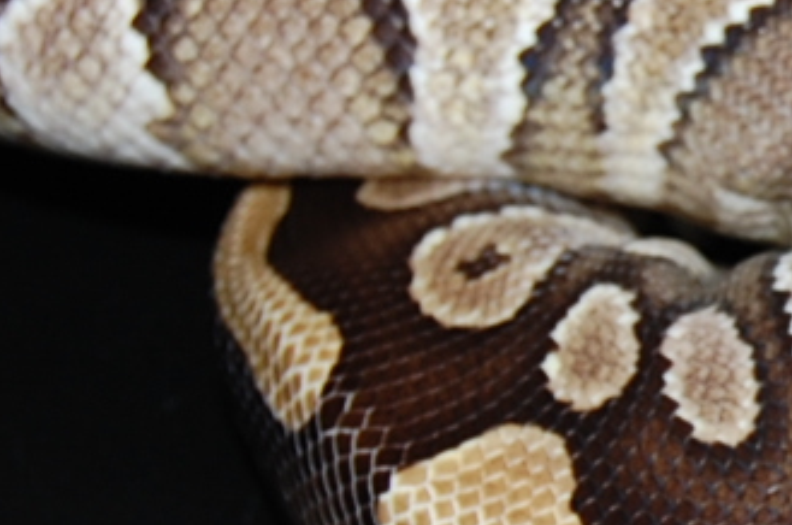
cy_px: 231
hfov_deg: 9.6
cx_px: 1302
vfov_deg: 6.6
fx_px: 4523
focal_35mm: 206
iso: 200
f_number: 5.6
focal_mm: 30
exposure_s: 1/125
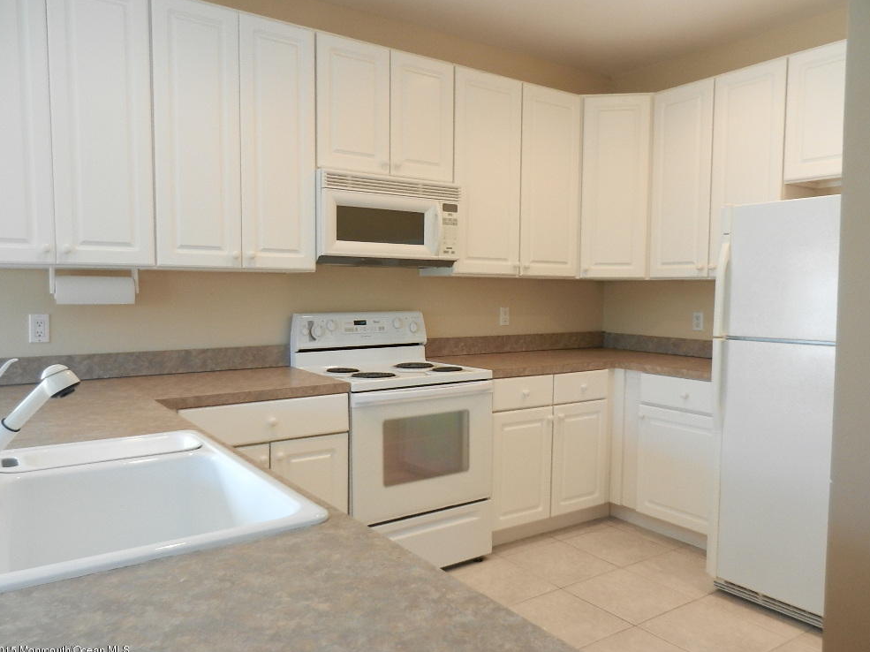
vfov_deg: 53.0
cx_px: 431
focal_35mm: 26
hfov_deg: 67.3
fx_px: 653
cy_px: 336
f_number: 3.5
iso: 200
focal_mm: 4.5
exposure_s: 1/30
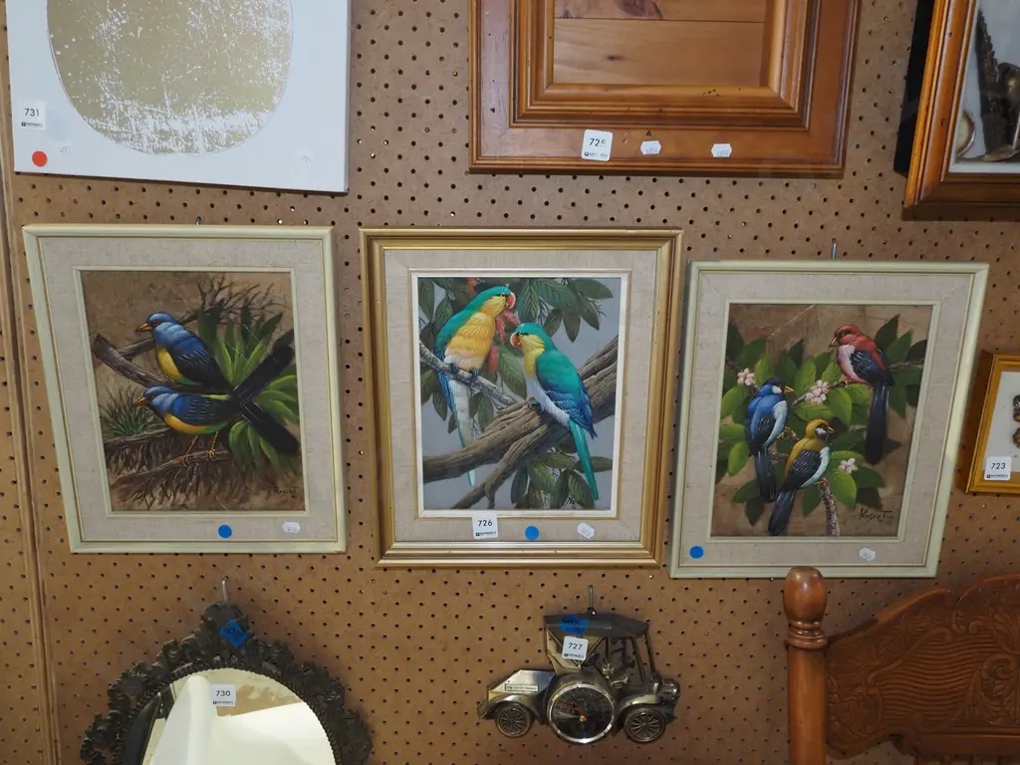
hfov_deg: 60.0
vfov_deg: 46.8
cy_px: 382
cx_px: 510
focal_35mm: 30
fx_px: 884
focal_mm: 15
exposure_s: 1/60
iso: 1600
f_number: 5.6
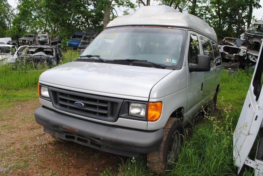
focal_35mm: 30
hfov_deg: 61.9
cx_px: 132
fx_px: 219
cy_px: 88
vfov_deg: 43.7
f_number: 6.3
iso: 100
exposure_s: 1/160
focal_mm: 20
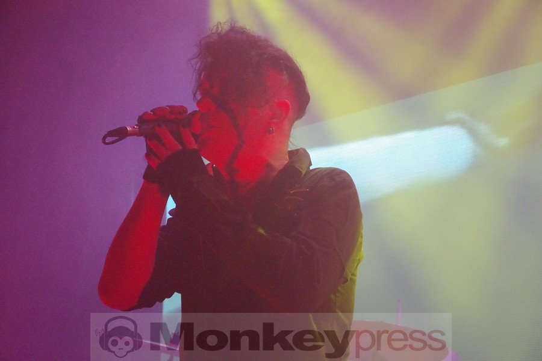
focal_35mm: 90
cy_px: 180
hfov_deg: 22.6
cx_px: 271
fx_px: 1355
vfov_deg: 15.2
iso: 6400
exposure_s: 1/500
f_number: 7.1
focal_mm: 60
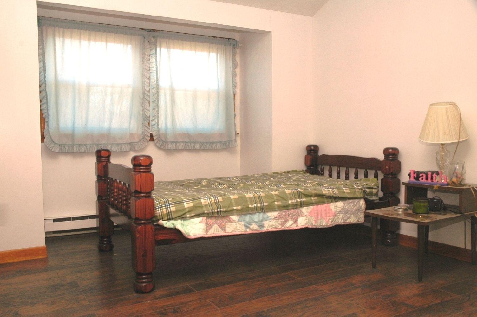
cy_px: 158
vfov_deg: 39.9
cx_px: 238
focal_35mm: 33
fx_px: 437
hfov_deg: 57.3
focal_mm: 22
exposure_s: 1/80
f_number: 7.1
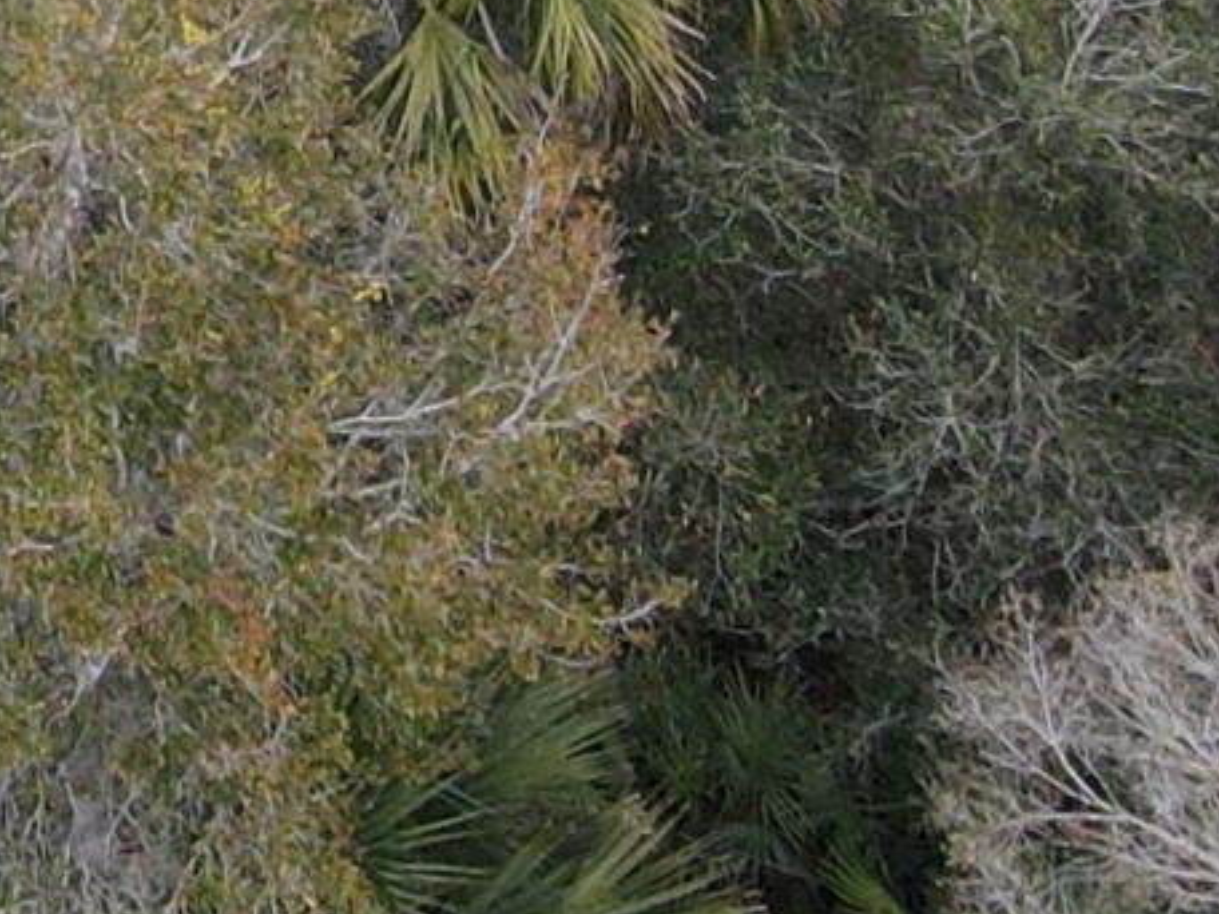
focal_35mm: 158
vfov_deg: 8.1
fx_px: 5564
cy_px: -1740
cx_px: -1943
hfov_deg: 10.4
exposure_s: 1/120
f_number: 2.8
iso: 100
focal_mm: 4.5
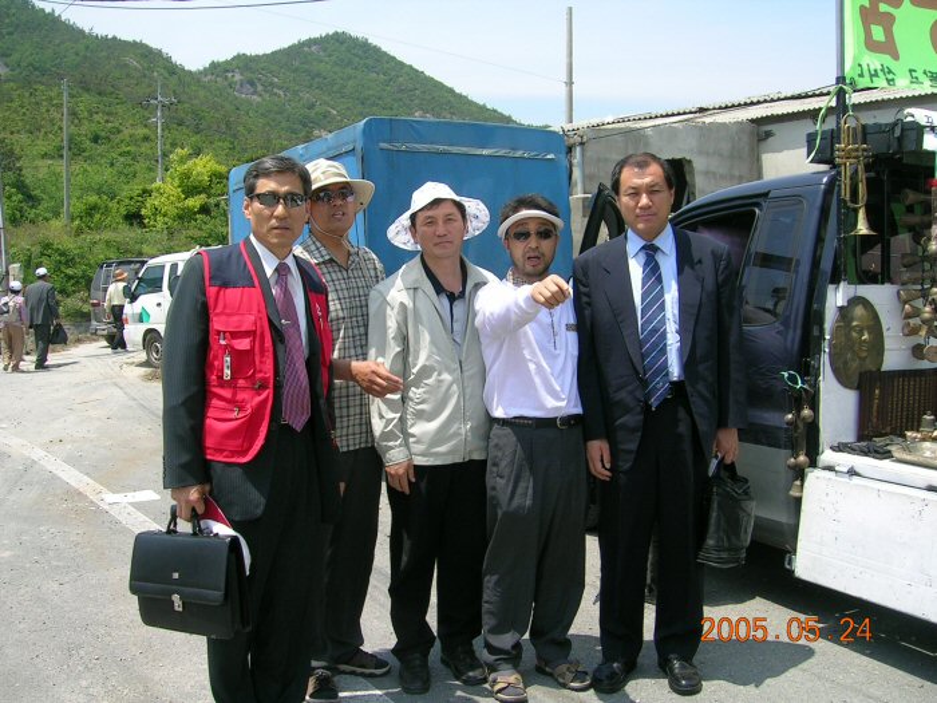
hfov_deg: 52.6
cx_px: 468
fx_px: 947
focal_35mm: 35
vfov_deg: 40.7
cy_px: 352
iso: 50
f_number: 4.8
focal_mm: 5.4
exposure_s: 1/326
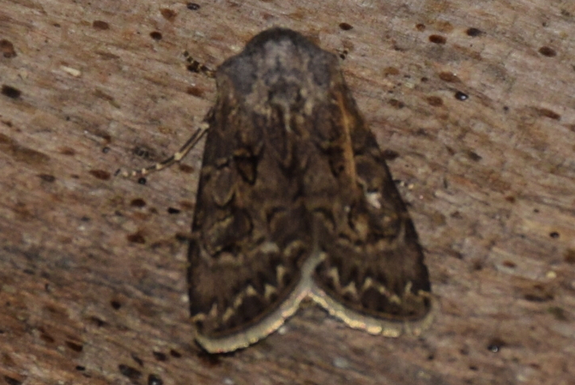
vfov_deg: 4.9
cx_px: 266
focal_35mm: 280
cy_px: 137
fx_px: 4476
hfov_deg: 7.4
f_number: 5.6
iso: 320
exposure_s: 1/60
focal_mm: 140
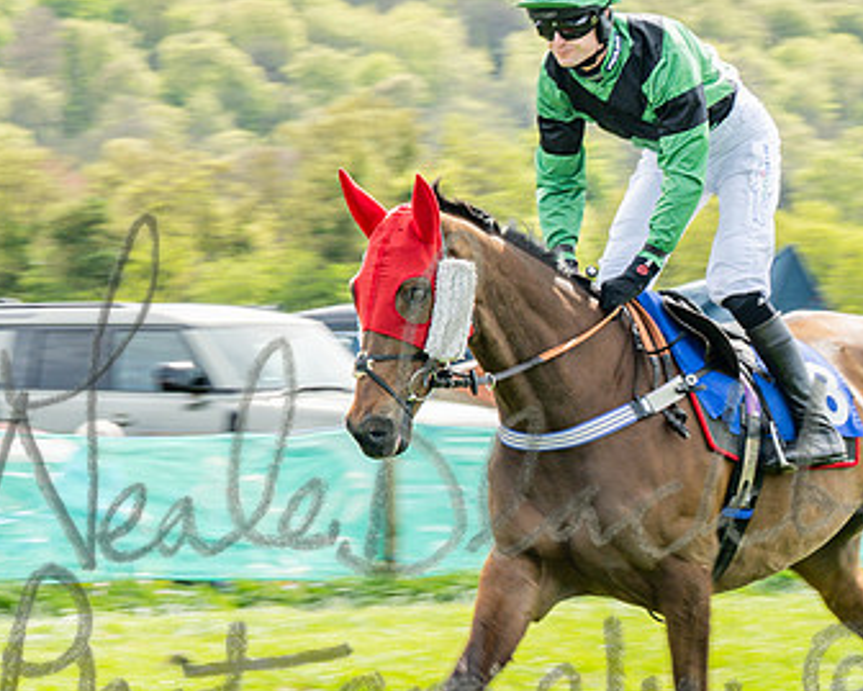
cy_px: 481
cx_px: 578
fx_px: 5723
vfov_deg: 6.9
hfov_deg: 8.6
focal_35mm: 224
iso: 100
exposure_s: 1/160
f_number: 9
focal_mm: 70
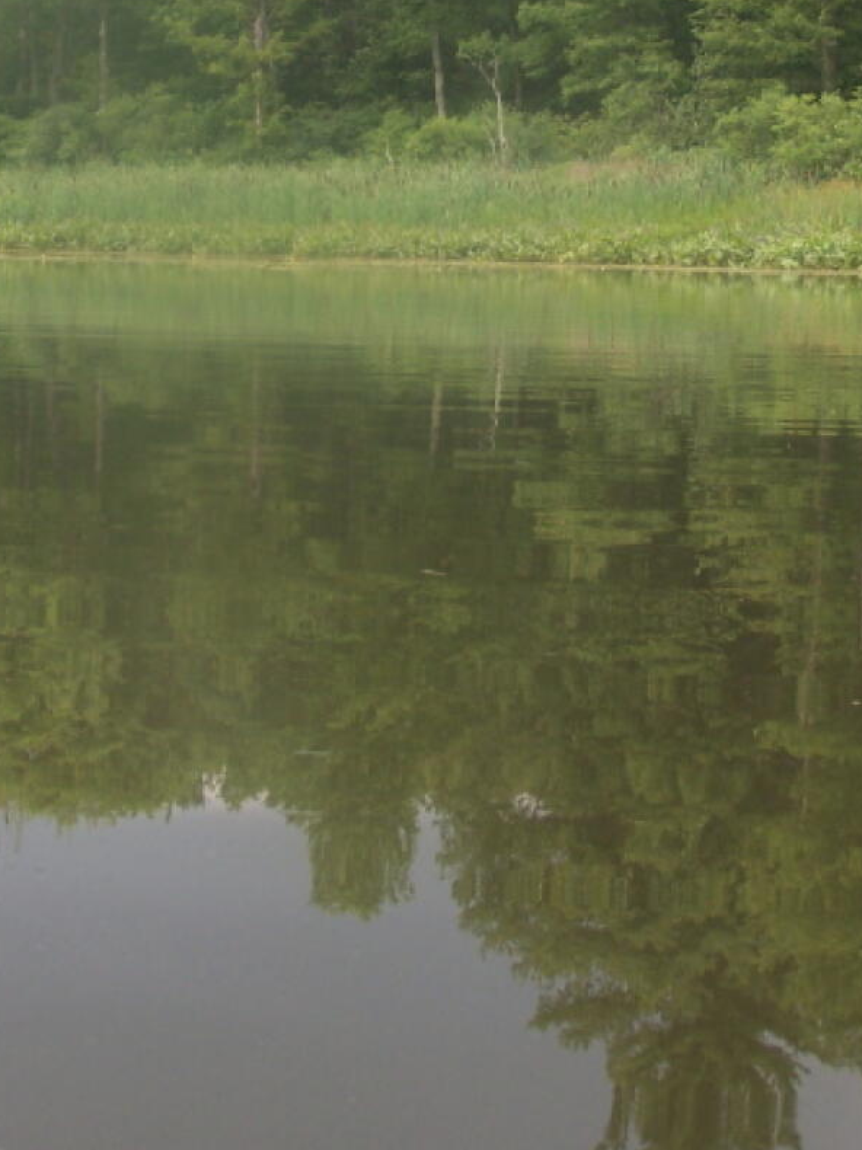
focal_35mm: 102
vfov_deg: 19.1
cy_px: 210
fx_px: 3388
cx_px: 565
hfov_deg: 14.5
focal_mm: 9.8
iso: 80
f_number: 3.1
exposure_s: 1/160
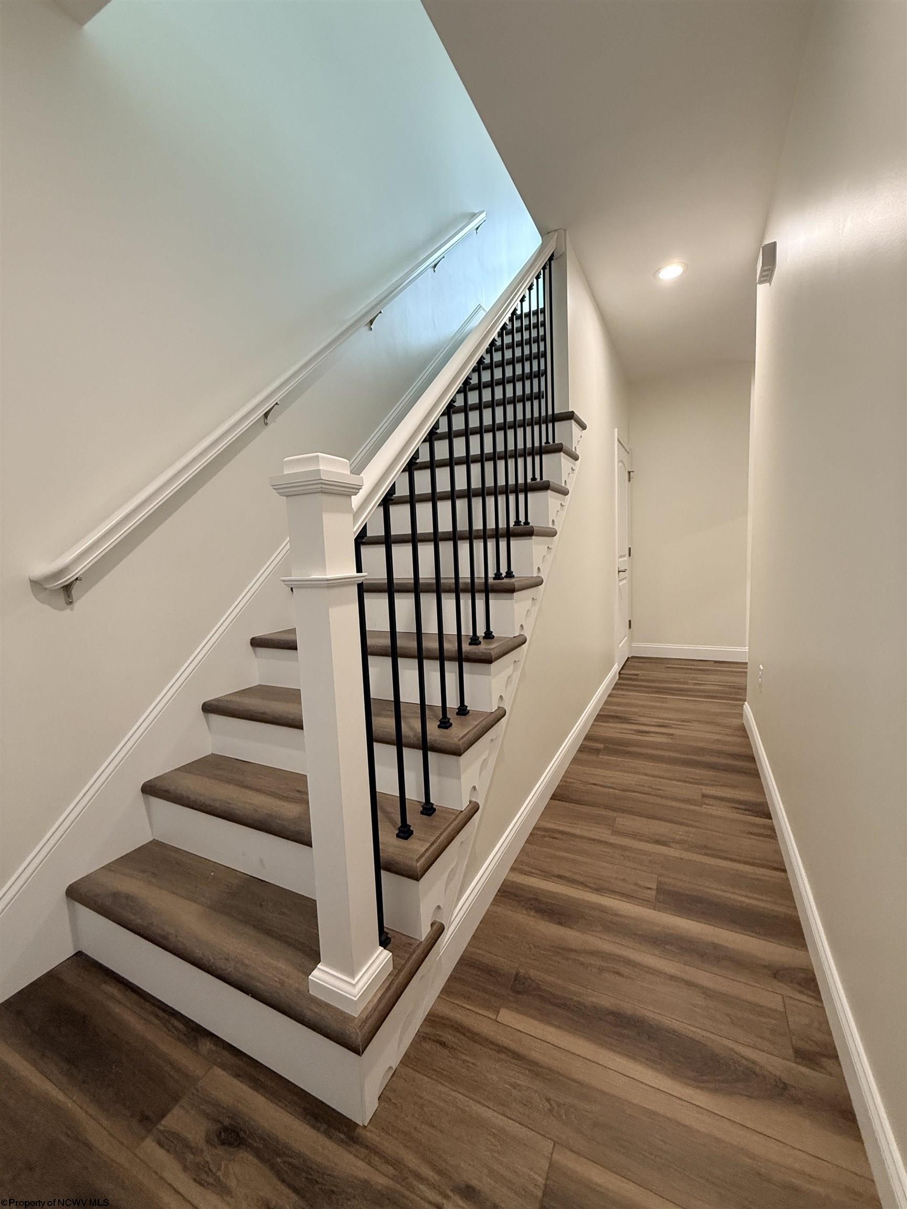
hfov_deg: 85.7
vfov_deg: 102.1
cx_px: 454
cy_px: 604
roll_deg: +2.0
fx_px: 489
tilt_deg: -5.0
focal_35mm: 14
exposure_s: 1/120
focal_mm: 2.22
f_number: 2.2
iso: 320
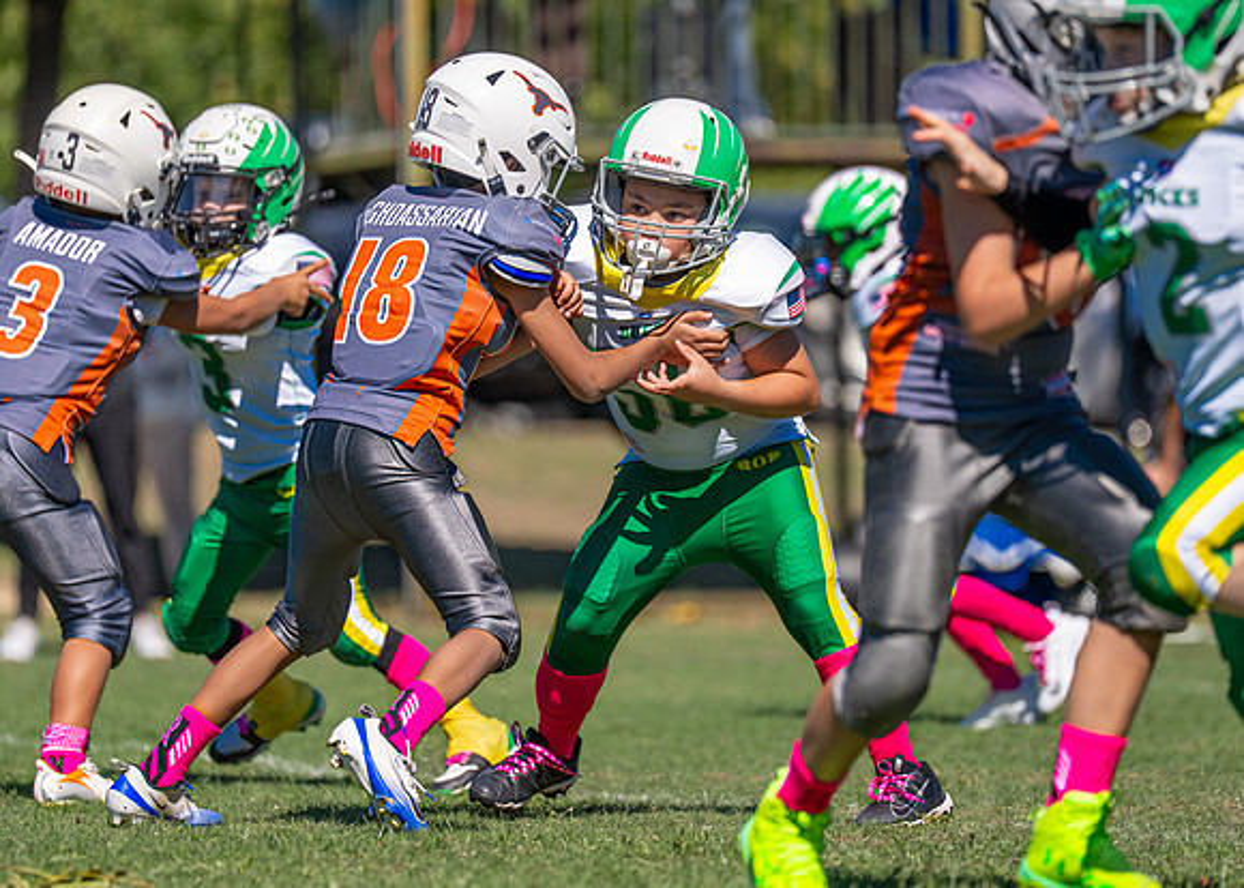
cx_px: 609
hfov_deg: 6.4
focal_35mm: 313
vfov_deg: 4.6
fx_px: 11058
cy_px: 380
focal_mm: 200
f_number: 2.8
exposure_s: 1/4000
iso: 160
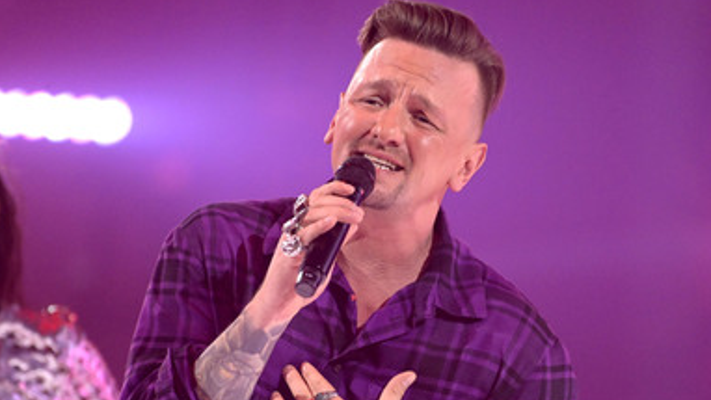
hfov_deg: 3.5
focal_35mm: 618
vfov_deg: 2.0
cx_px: 386
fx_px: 11653
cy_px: 270
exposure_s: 1/400
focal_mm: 500
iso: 8000
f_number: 5.6
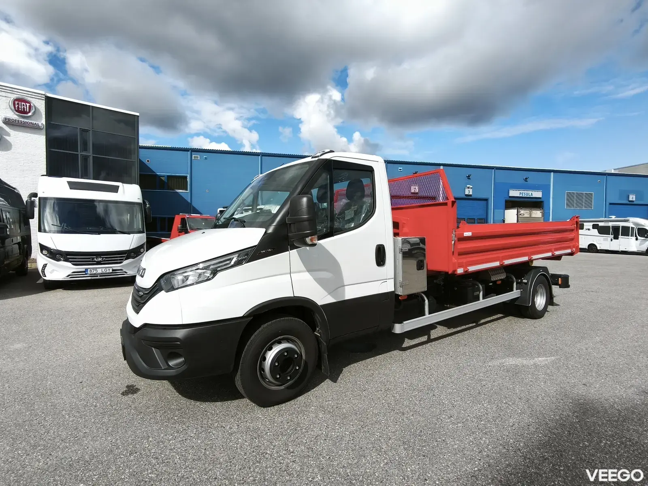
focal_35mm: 17
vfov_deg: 74.7
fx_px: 318
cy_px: 243
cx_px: 324
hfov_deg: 91.0
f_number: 2.2
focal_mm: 1.91
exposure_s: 1/1161
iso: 50
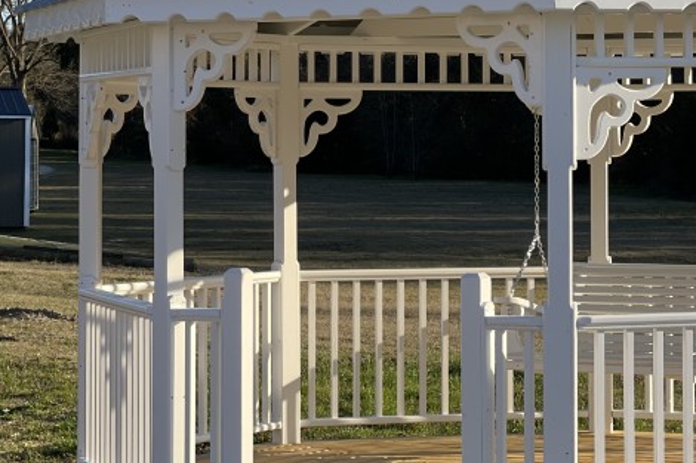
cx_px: 511
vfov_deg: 9.4
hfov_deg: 14.1
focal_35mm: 145
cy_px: 146
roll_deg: +0.1
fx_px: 2802
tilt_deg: -0.9
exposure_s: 1/769
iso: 20
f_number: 2.2
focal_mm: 7.5
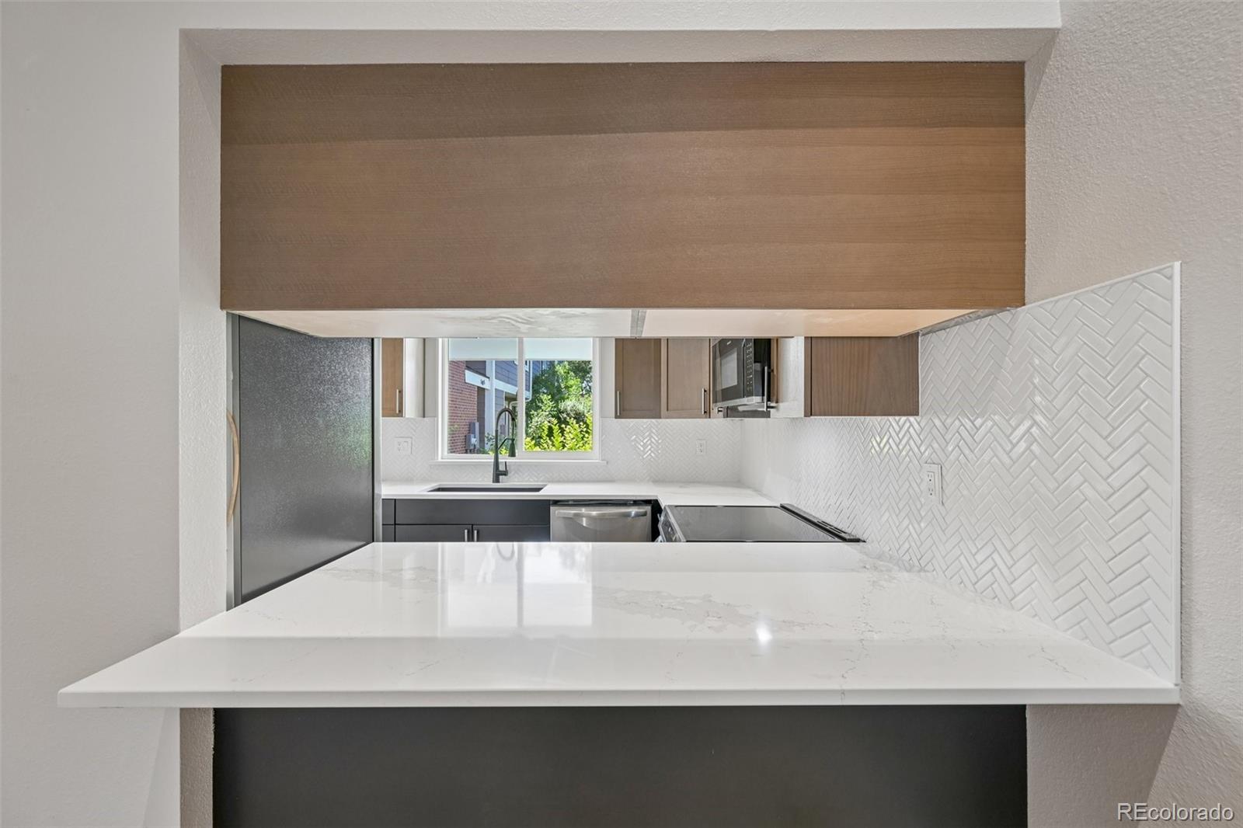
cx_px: 622
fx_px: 483
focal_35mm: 14
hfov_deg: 104.3
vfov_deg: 81.2
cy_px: 414
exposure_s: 1/15
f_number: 9
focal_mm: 14
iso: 280
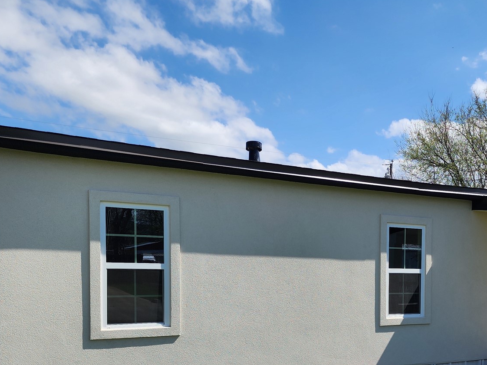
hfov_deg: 43.6
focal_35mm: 42
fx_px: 591
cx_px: 357
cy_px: 300
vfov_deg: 33.2
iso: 12
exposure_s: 1/1654
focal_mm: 6.4
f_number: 1.8
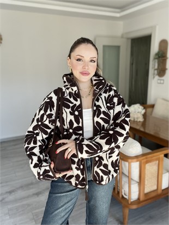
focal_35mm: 30
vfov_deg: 59.9
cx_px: 84
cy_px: 112
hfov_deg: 46.8
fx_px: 195
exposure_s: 1/121
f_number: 2.2
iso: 50
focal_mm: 2.71
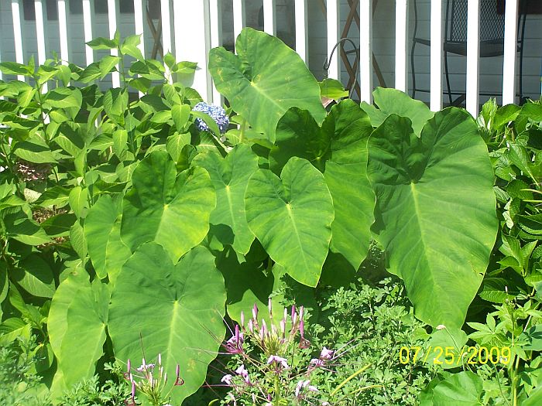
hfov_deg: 29.0
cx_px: 271
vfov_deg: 21.9
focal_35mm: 67
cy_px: 203
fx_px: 1049
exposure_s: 1/500
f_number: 3.2
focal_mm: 11.1
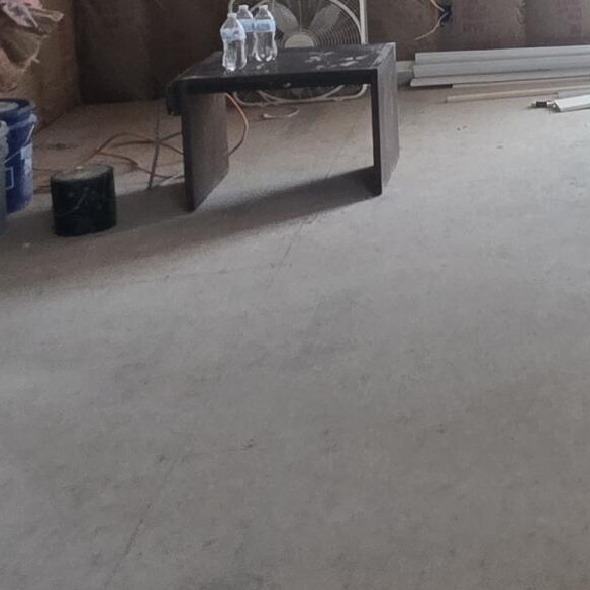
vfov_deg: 26.6
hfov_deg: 20.2
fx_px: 1138
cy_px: -74
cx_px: 1080
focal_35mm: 59
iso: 320
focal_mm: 2.2
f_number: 1.9
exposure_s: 1/60
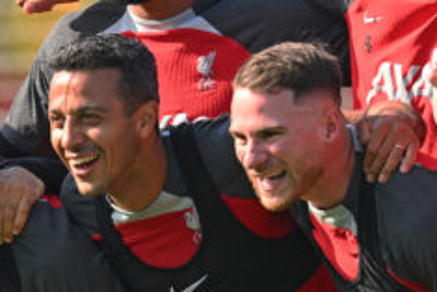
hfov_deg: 1.6
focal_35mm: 1275
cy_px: 253
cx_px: 104
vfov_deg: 1.1
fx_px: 15486
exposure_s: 1/1600
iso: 1000
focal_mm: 400
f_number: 5.6
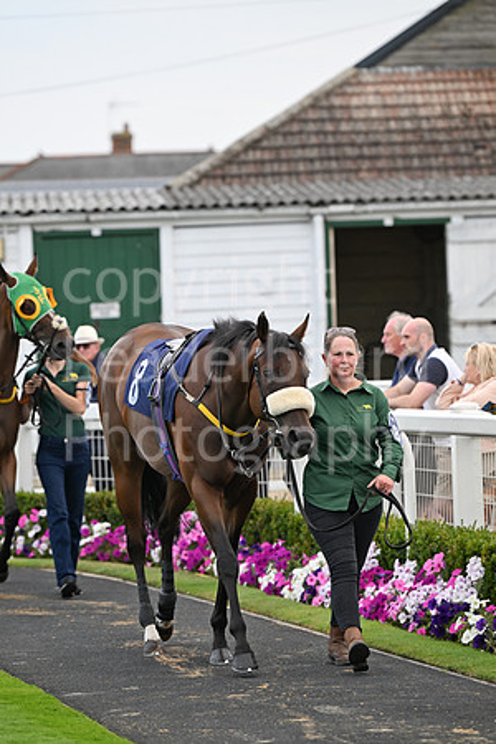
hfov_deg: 6.9
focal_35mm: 200
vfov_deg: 10.3
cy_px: 372
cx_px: 248
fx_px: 4133
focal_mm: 200
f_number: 4.5
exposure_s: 1/1600
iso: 800
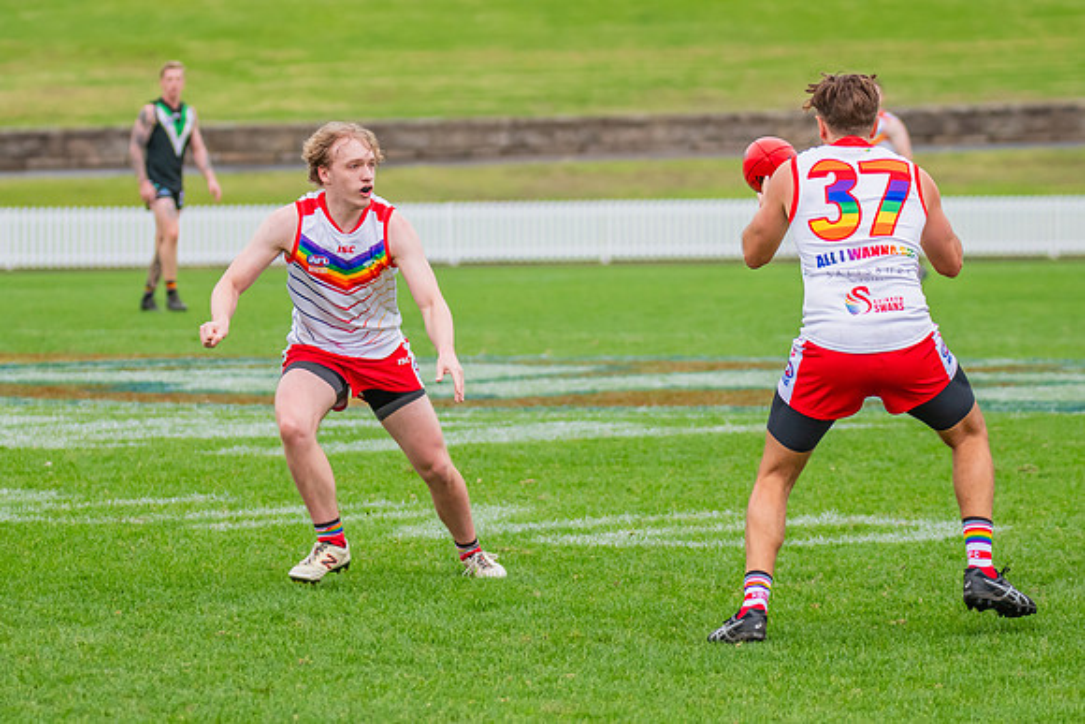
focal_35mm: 281
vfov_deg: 4.9
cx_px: 454
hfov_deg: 7.3
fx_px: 8469
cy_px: 333
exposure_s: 1/1000
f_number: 5
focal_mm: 170
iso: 800
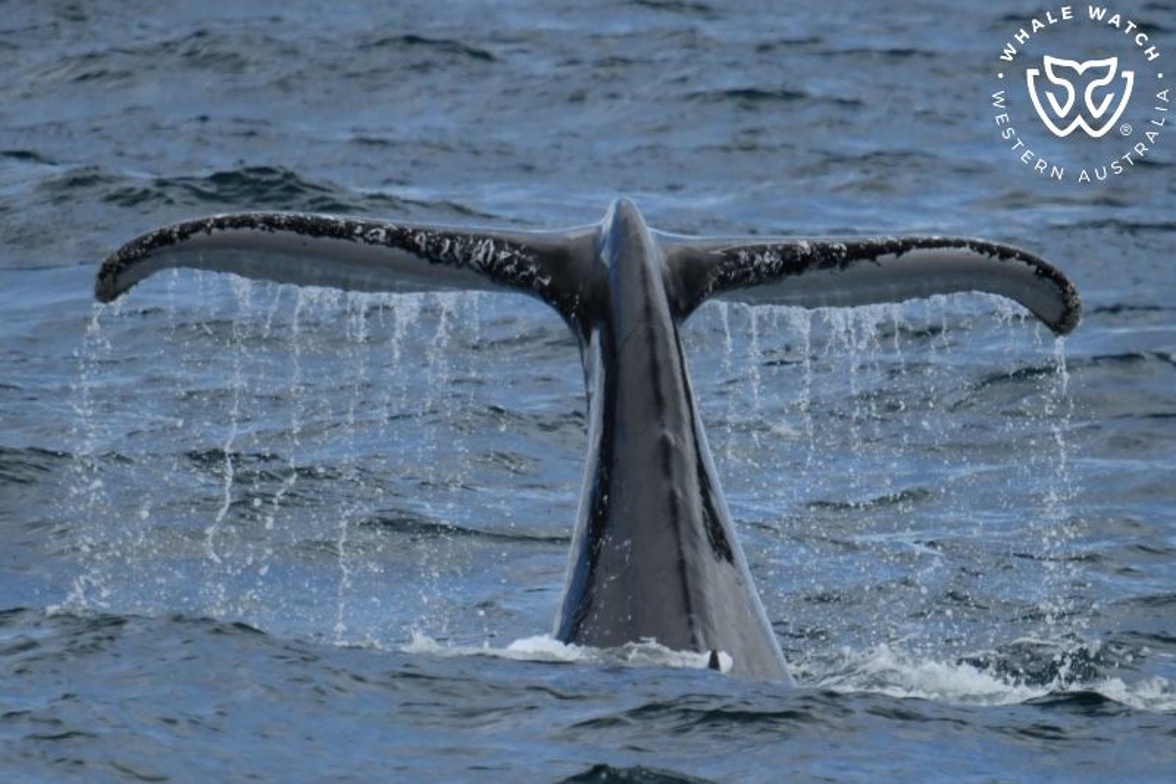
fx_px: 19595
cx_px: 588
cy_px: 392
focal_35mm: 600
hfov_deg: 3.4
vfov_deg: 2.3
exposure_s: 1/8000
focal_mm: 600
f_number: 6.3
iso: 1400
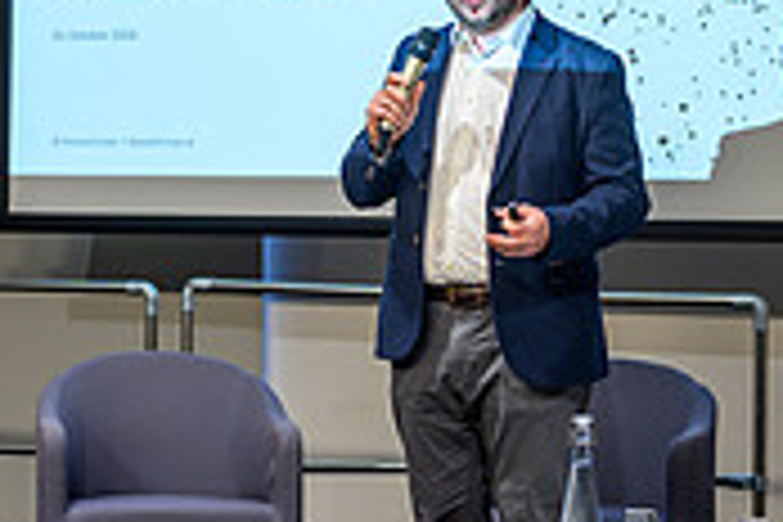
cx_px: -99
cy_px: 124
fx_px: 3632
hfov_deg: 12.1
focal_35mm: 167
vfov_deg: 8.2
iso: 100
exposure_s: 1/200
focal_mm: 50
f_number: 2.2
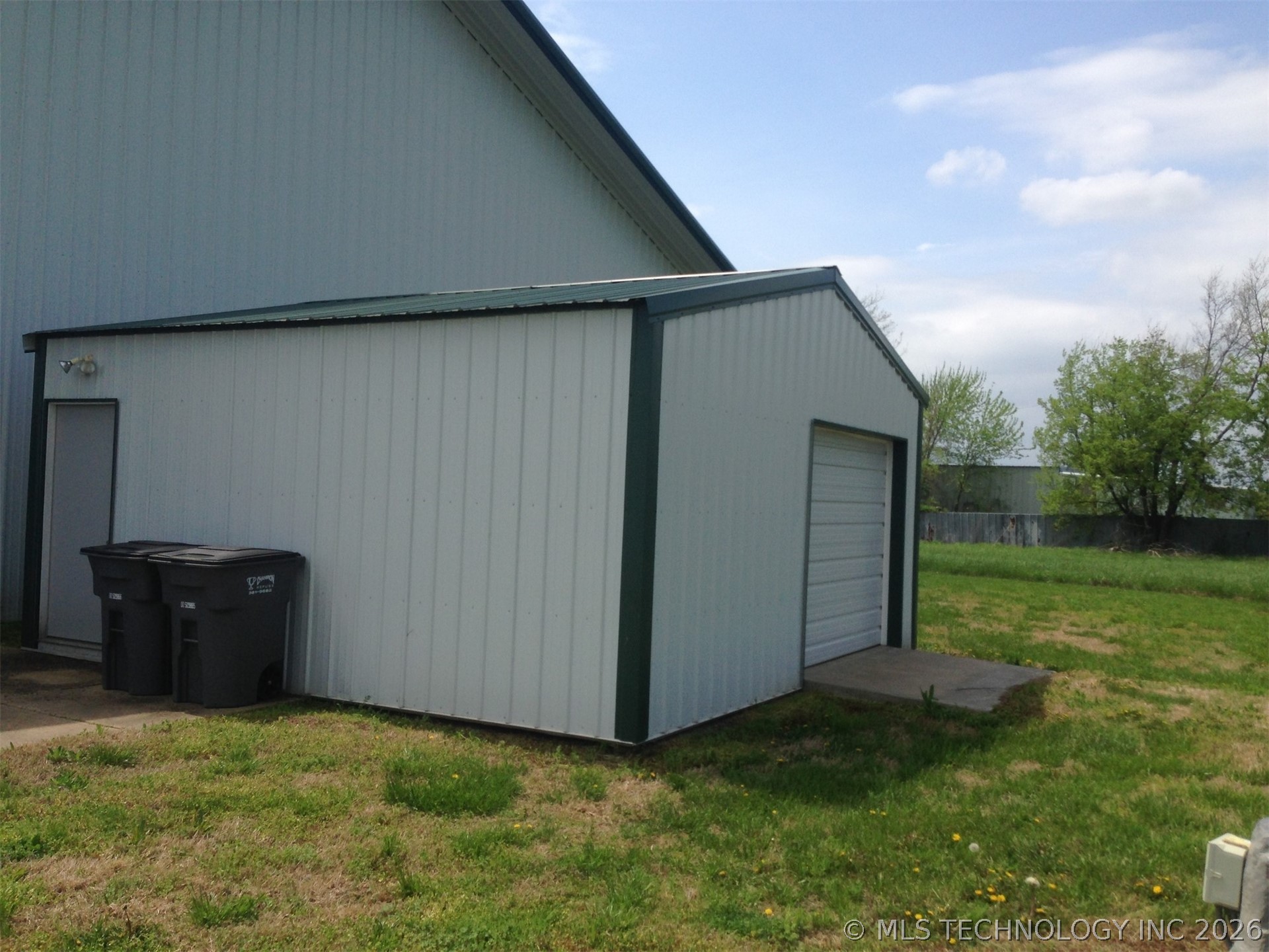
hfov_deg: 55.4
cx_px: 634
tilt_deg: +0.8
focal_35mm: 33
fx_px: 1210
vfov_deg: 42.9
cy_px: 476
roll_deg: -3.0
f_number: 2.4
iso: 50
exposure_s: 1/2463
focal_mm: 4.12
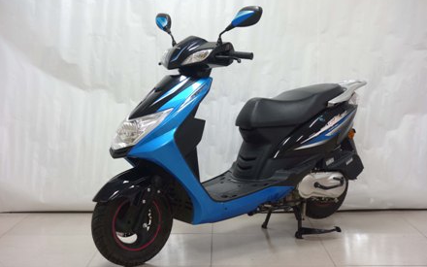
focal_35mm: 56
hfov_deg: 36.3
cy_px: 134
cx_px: 216
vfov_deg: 23.1
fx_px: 652
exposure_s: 1/1.25
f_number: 5
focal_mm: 19.98
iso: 80
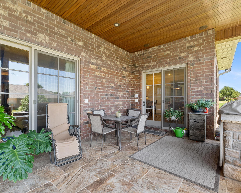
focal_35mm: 17
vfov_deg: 77.0
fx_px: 121
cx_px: 117
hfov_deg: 89.6
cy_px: 96
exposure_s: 1/4
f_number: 9
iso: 200
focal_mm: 10
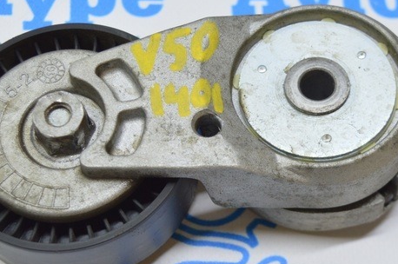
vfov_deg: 14.5
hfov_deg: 21.7
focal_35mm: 94
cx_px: 195
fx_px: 1038
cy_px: 176
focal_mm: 28
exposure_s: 1/50
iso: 400
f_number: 4.2
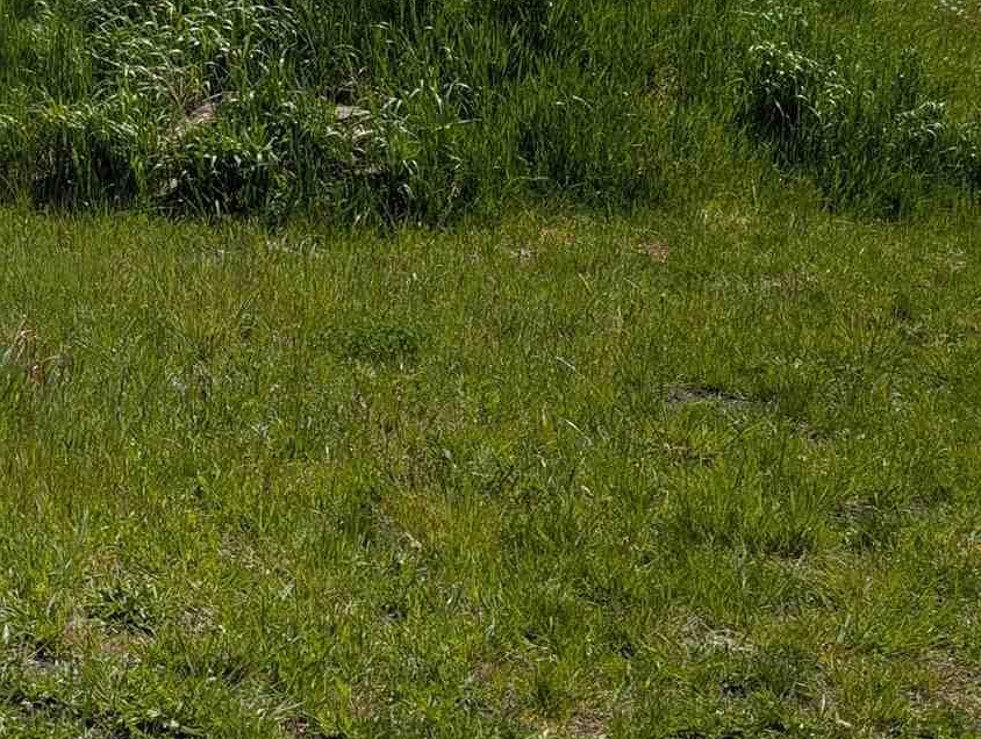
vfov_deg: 17.0
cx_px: -324
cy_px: 346
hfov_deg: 20.4
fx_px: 2470
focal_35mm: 87
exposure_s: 1/1745
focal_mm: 6.9
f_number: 1.68
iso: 20
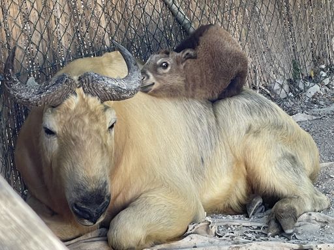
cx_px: 167
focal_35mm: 81
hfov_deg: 24.1
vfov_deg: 18.2
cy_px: 125
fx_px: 782
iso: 25
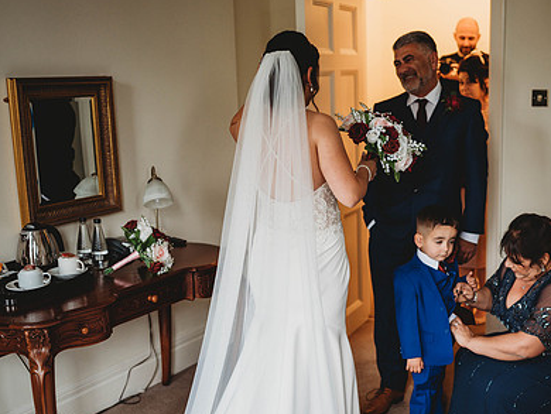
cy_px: 219
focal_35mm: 50
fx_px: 796
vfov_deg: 29.1
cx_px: 383
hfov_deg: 37.6
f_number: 1.8
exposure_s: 1/160
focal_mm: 35
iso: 400
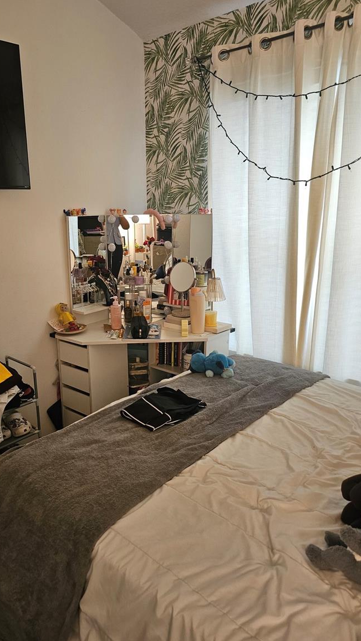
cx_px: 153
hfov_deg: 44.3
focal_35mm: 26
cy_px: 313
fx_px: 442
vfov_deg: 71.9
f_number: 1.7
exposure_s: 1/51
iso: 125
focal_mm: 6.3
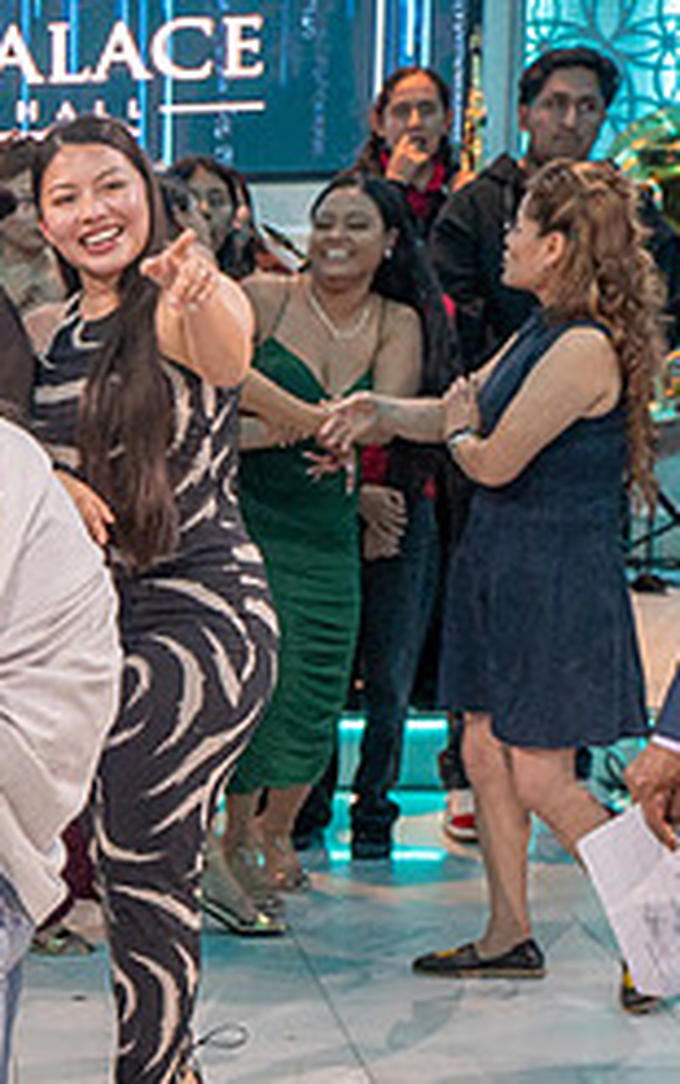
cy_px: 725
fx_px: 2602
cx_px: -425
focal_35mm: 88
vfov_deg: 23.4
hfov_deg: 13.7
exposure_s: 1/200
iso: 1000
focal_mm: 24
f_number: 3.5
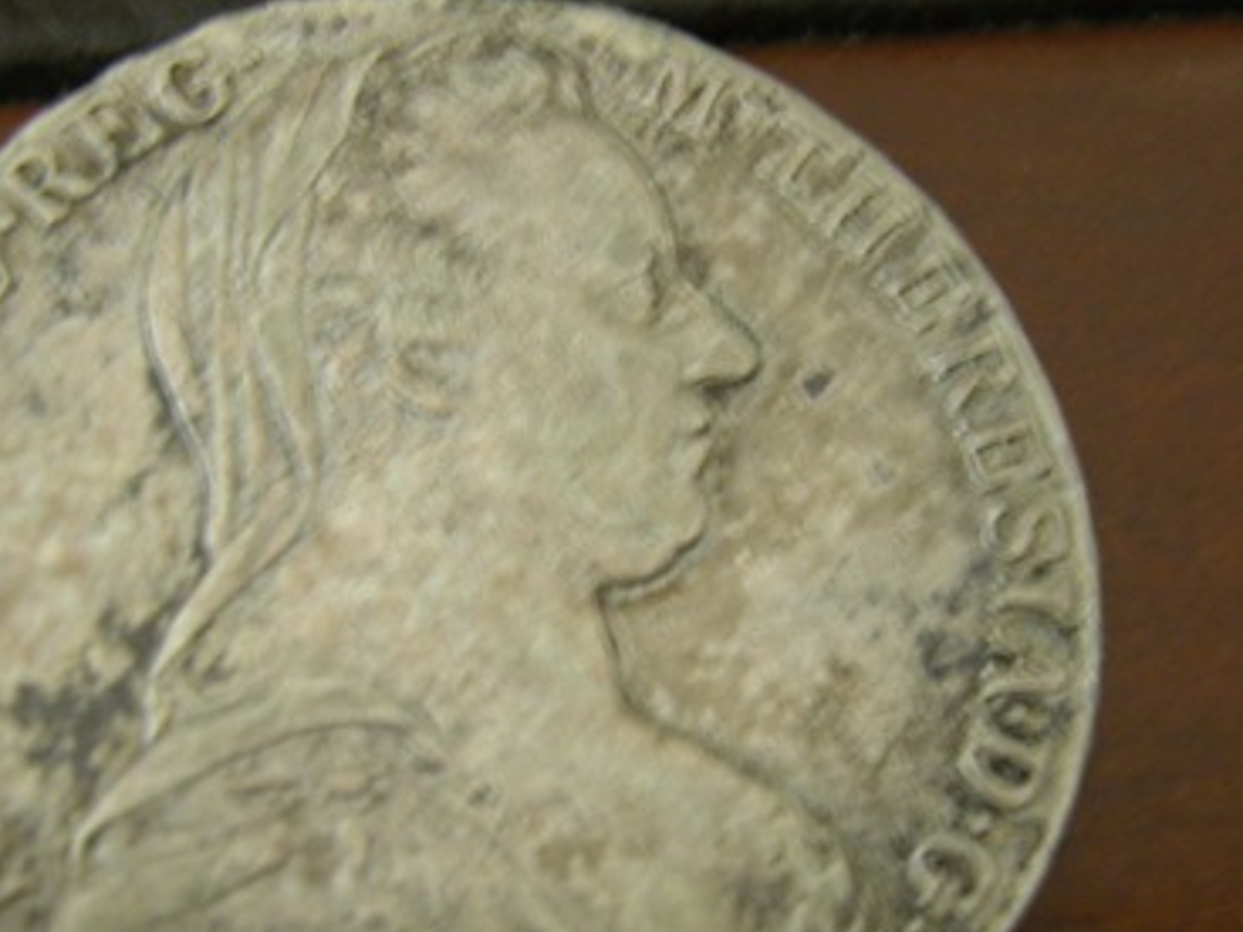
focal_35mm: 87
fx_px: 3124
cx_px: 591
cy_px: 682
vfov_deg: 16.9
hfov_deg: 22.5
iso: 135
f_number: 3
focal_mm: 12.7
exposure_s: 1/3.8
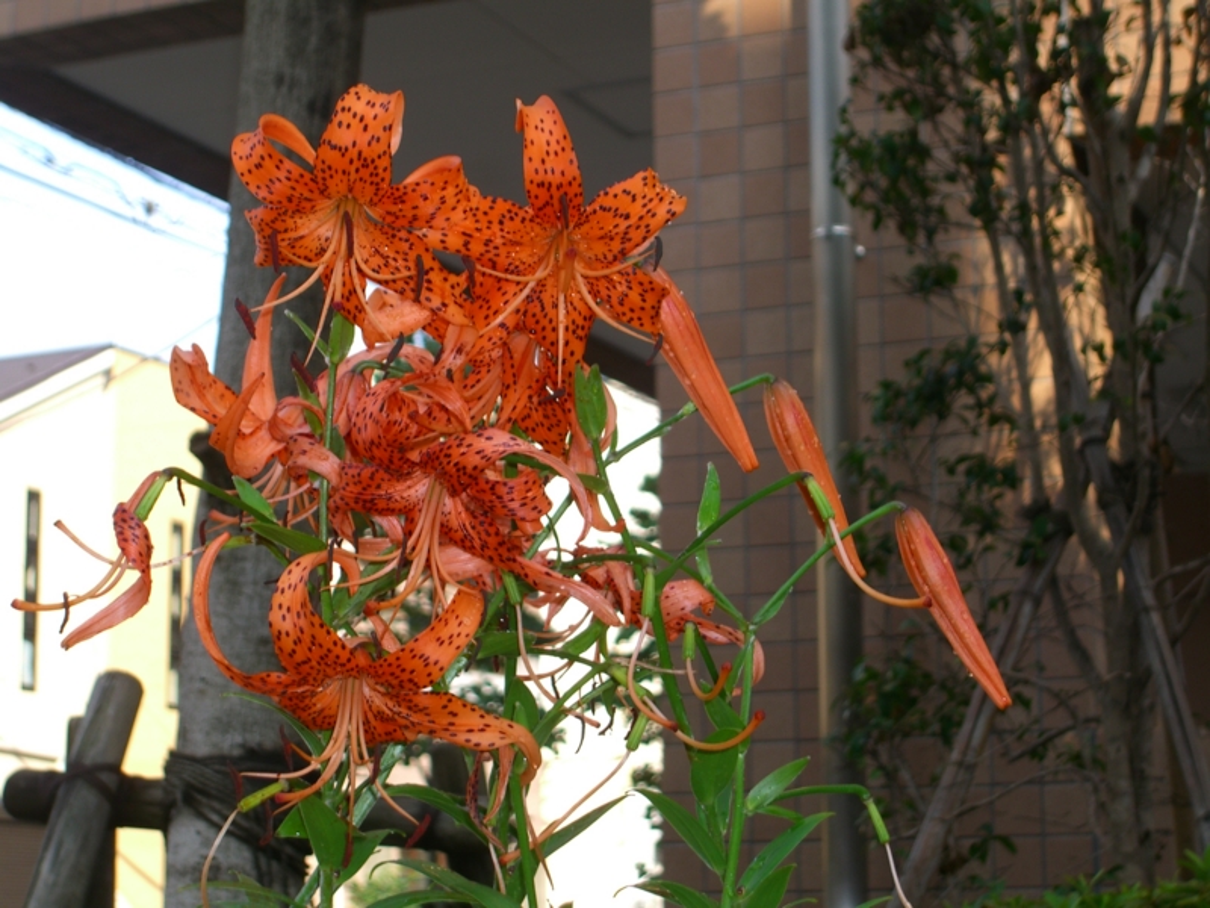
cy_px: 454
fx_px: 2796
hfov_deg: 24.4
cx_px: 605
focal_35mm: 80
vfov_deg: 18.4
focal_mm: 16.6
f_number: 4.4
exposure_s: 1/200
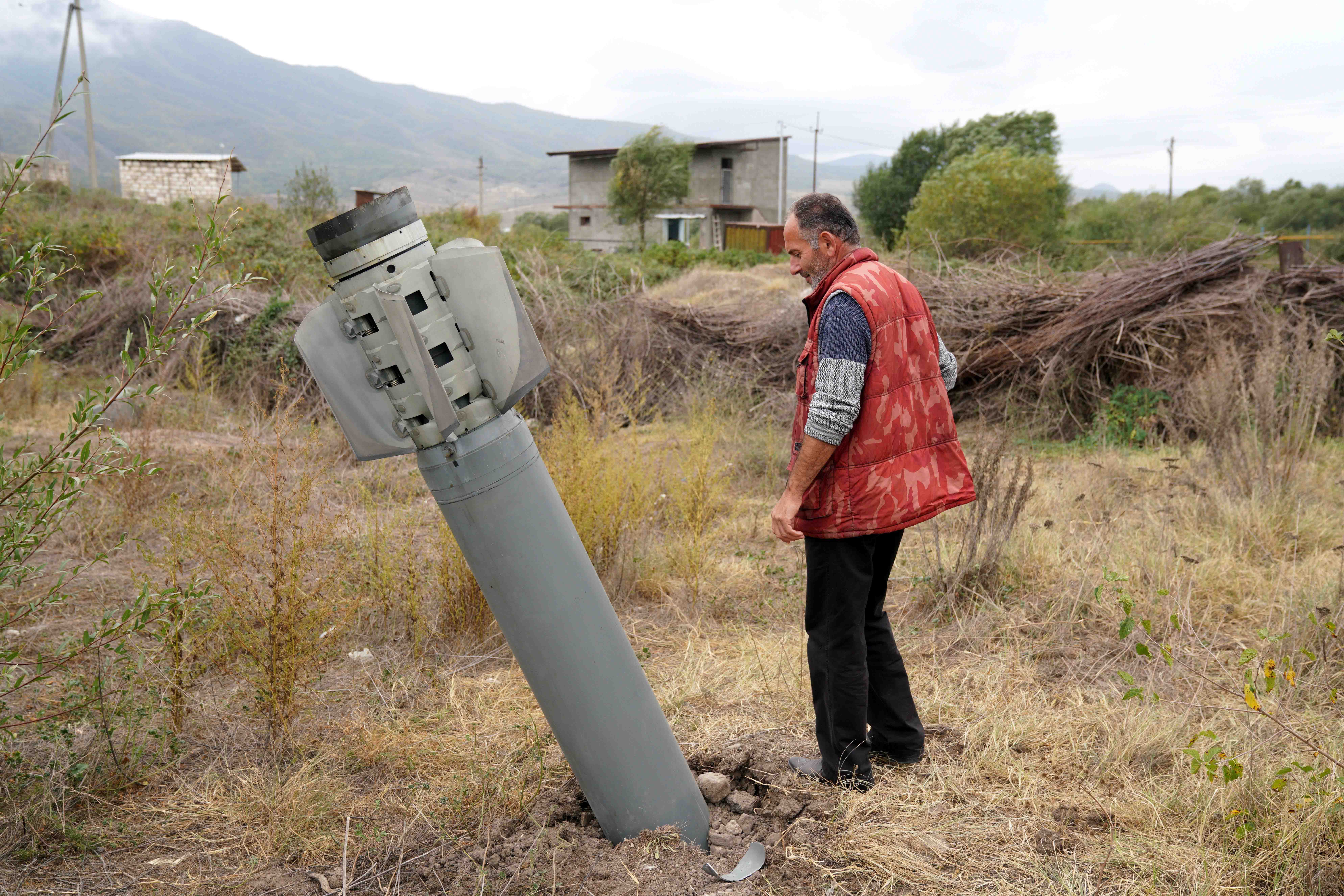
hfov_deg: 53.1
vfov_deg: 36.9
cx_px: 672
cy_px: 448
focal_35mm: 36
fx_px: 1344
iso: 640
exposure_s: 1/1600
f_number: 4.5
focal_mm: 36
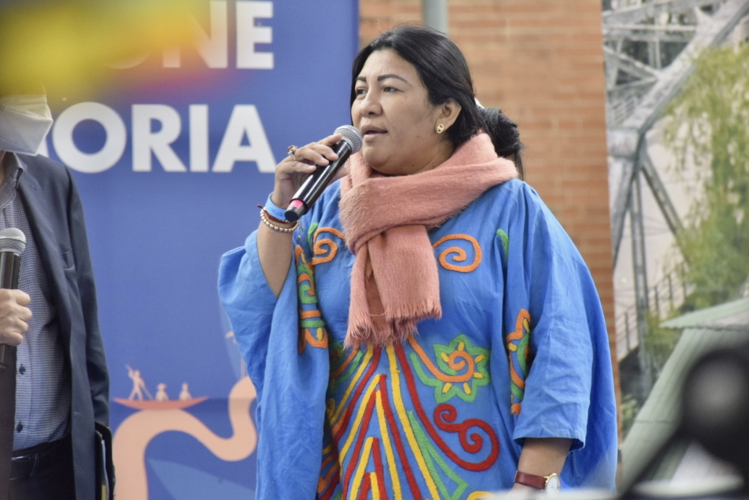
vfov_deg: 6.5
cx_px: 374
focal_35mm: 210
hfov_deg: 9.8
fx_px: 4369
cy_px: 250
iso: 800
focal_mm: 140
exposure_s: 1/160
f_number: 5.6
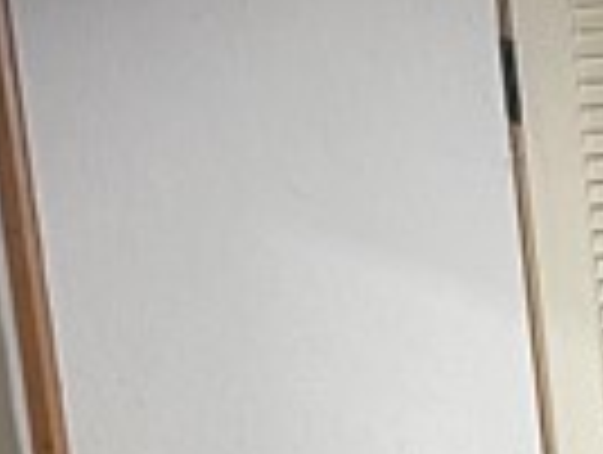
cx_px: 1660
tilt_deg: -13.1
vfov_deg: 7.0
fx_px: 3455
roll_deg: +2.2
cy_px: 1200
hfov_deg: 8.7
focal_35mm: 198
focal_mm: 4.2
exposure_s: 1/60
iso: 80
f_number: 1.6
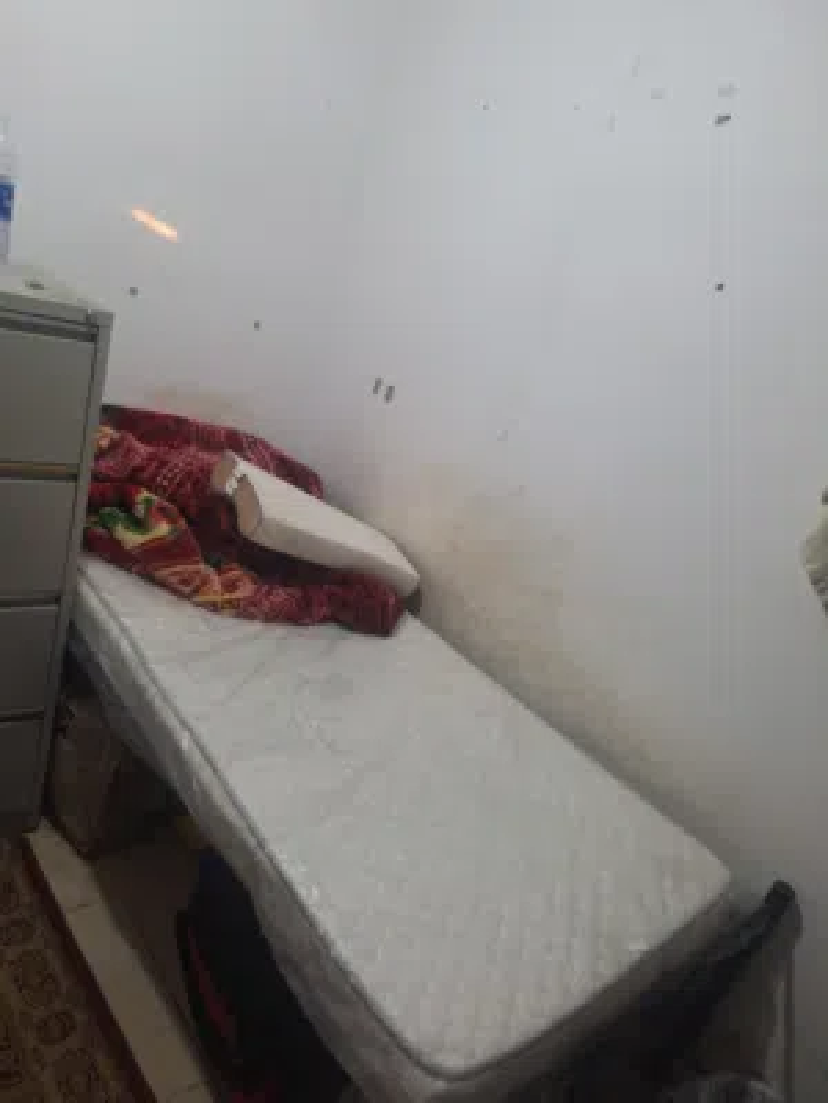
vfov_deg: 73.9
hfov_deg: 58.9
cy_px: 552
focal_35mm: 23
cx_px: 414
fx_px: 734
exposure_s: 1/50
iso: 200
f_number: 1.8
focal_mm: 5.54
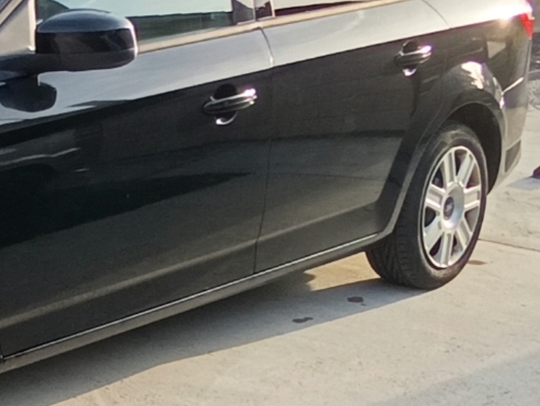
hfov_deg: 26.7
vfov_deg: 20.9
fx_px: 1092
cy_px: 292
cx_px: 43
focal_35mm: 70
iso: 50
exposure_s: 1/174
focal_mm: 1.65
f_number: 2.2
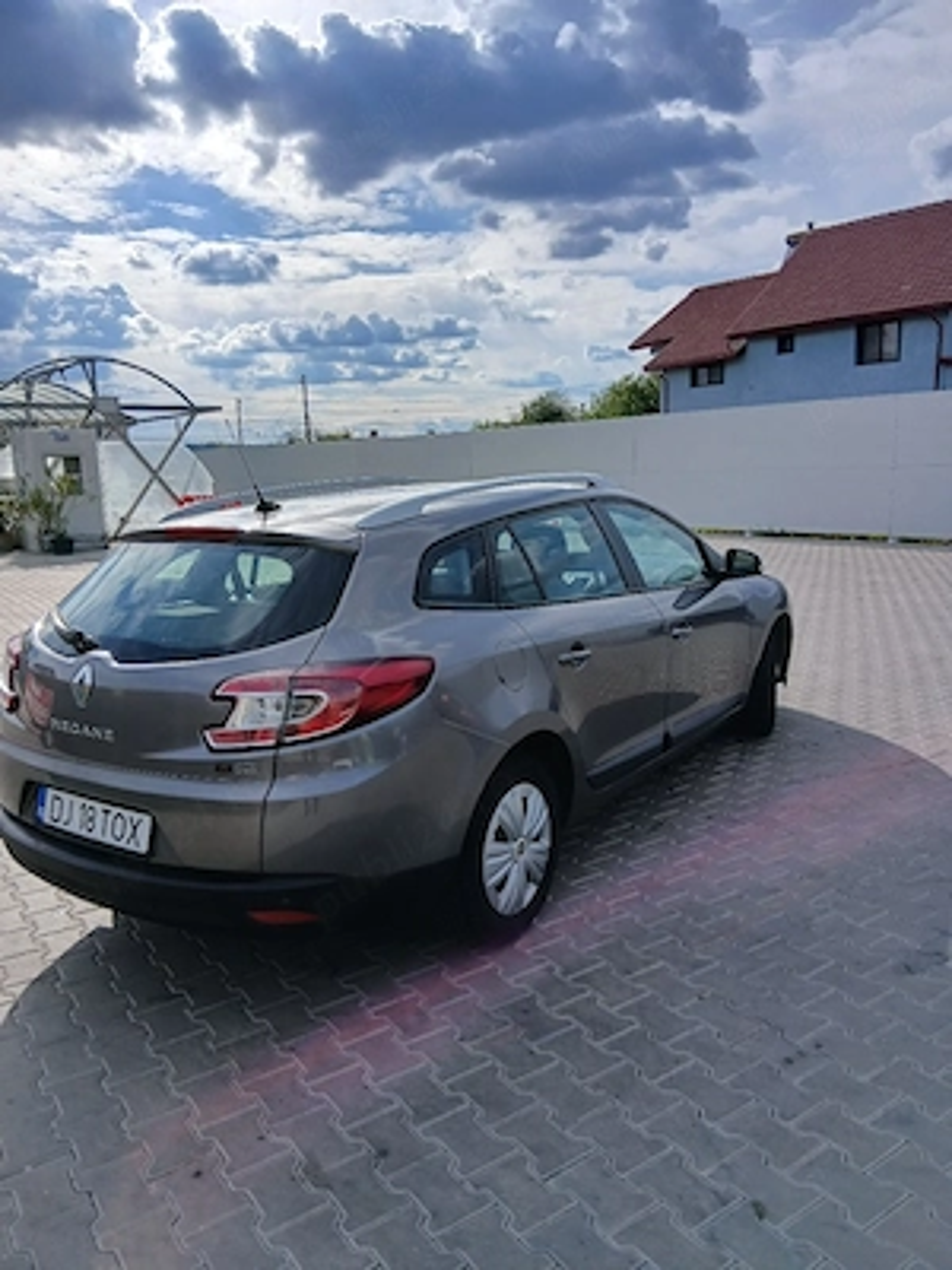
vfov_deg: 67.3
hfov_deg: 53.1
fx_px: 953
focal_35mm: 26
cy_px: 635
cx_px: 476
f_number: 1.8
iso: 20
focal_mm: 3.98
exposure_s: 1/1250
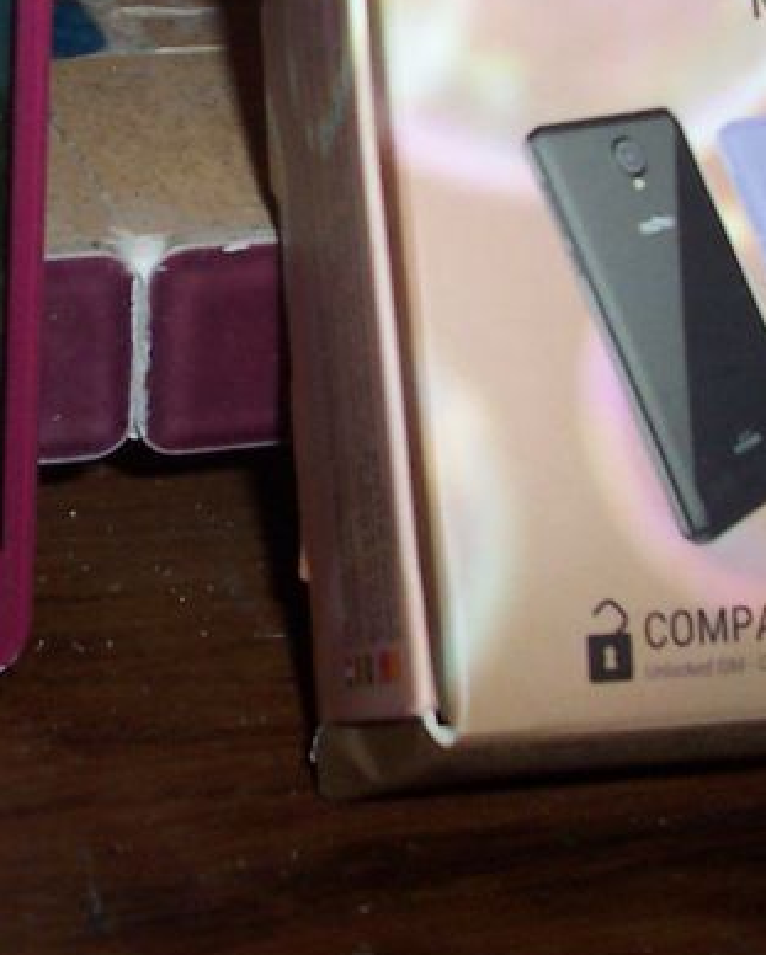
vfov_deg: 20.4
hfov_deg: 16.3
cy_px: 222
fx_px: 2632
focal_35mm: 93
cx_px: 47
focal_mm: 5.6
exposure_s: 1/60
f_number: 2.8
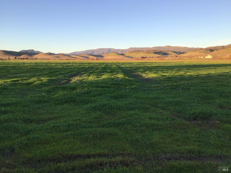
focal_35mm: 31
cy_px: 86
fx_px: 207
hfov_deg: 58.4
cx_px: 116
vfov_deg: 45.4
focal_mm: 3.3
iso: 25
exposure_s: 1/281
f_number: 2.4
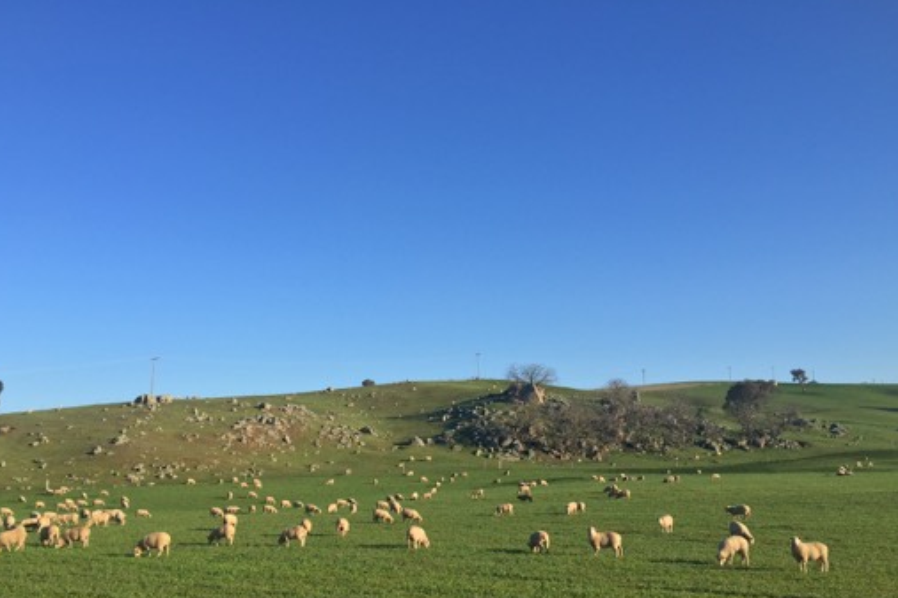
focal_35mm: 31
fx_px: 773
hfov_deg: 60.3
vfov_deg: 42.2
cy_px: 339
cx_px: 440
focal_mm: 4.15
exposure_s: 1/1319
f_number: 2.2
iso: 32
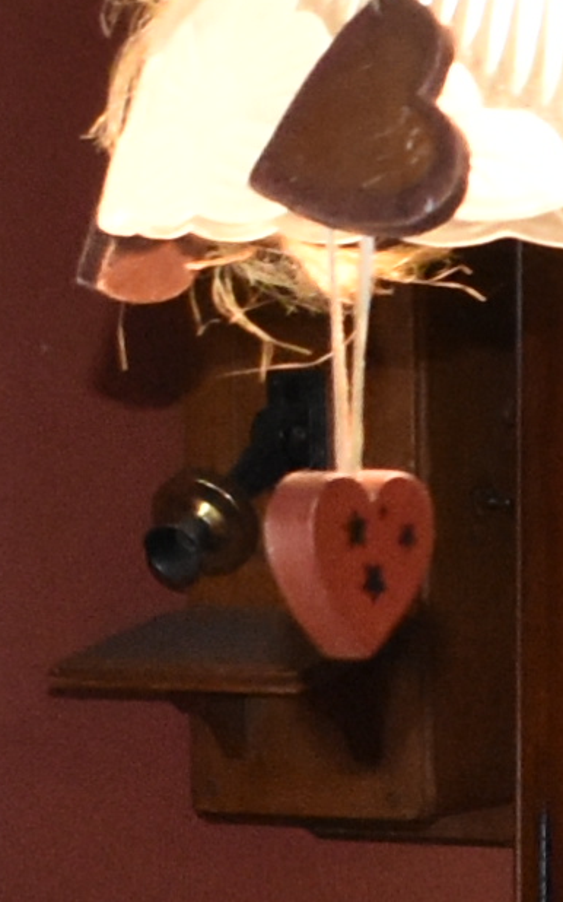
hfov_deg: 4.4
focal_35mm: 297
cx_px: 1138
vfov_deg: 7.0
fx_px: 7295
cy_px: 1112
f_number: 3.5
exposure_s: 1/200
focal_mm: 20
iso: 2000
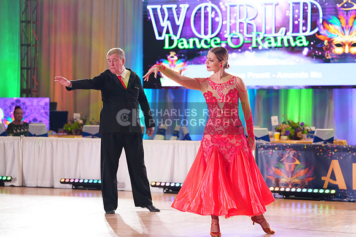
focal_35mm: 104
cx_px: 178
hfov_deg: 19.6
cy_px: 118
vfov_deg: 13.2
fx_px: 1029
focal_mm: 104
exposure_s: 1/640
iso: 2500
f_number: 2.8
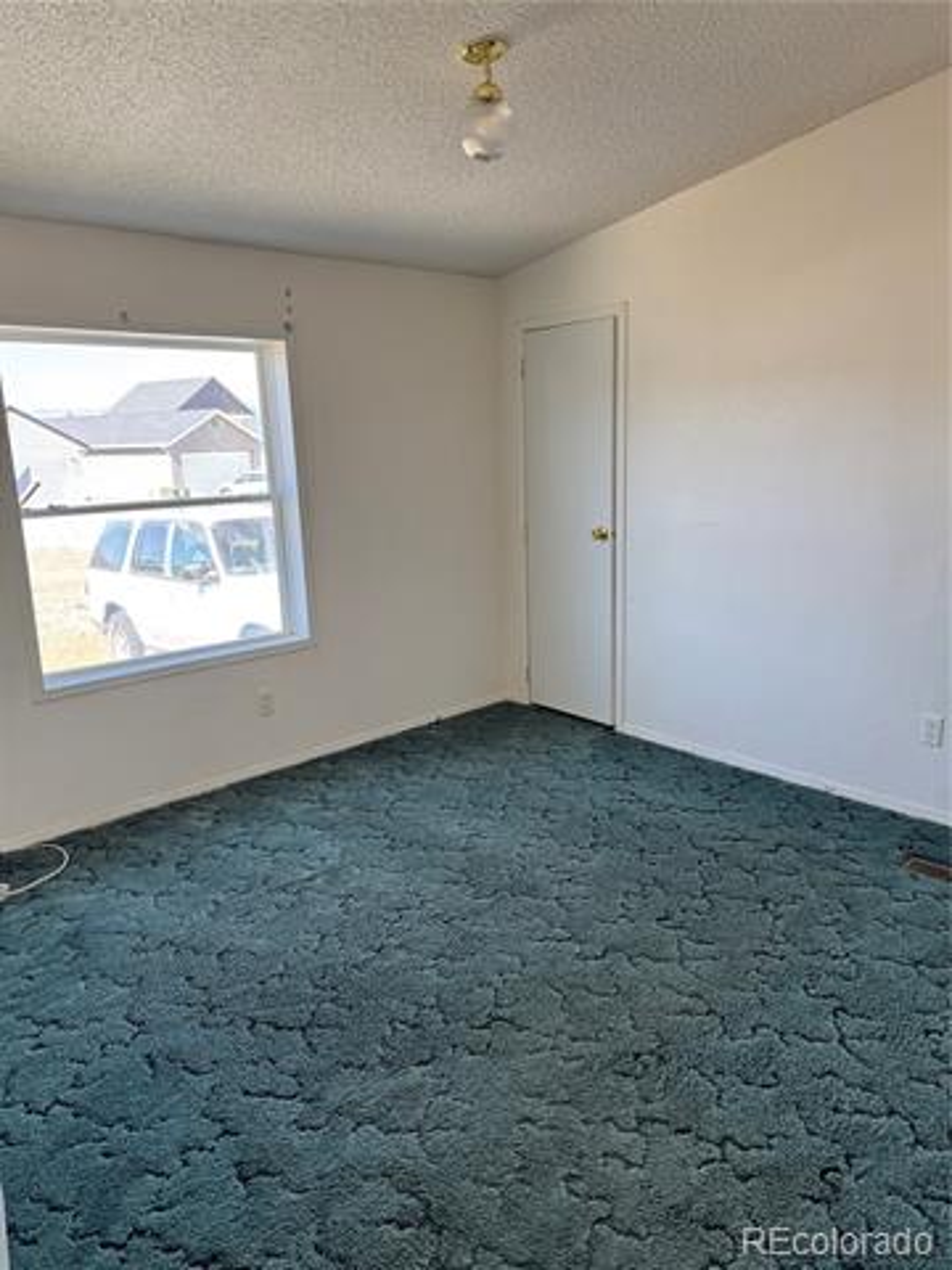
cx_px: 476
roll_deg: +1.3
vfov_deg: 71.6
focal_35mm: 24
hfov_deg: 56.8
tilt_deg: -12.9
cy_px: 635
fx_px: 880
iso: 100
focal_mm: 6.76
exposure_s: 1/121
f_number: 1.78
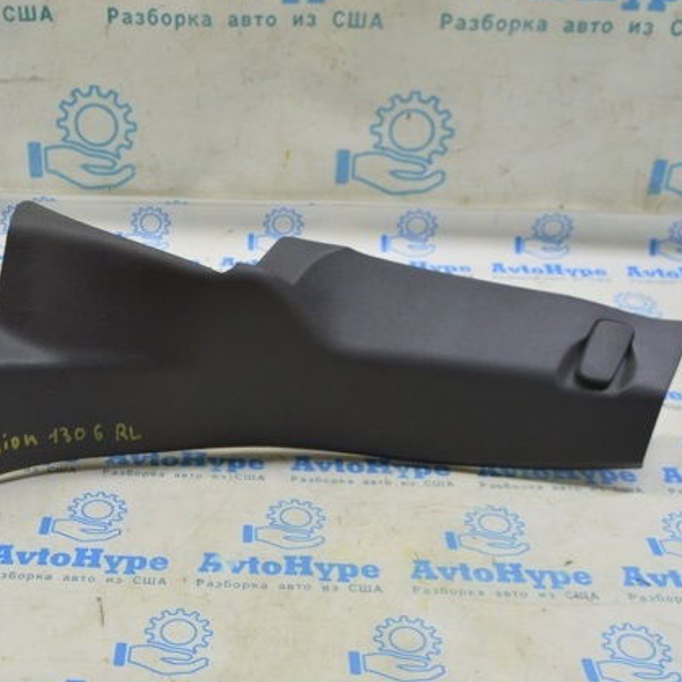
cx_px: 202
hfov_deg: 34.4
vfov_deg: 34.9
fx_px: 1084
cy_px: 338
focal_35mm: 49
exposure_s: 1/20
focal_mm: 25
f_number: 5.6
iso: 400
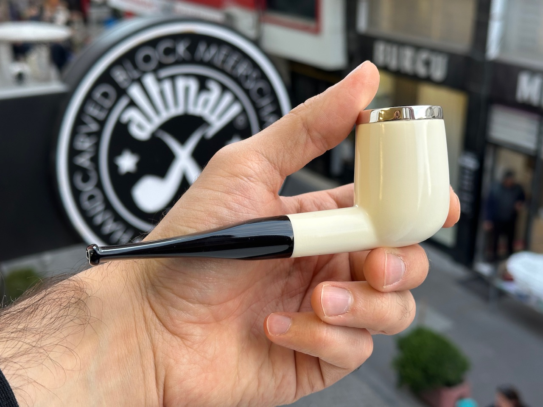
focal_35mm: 48
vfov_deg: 30.3
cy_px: 204
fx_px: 753
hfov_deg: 39.7
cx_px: 272
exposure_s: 1/121
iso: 50
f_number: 1.78
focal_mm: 6.86
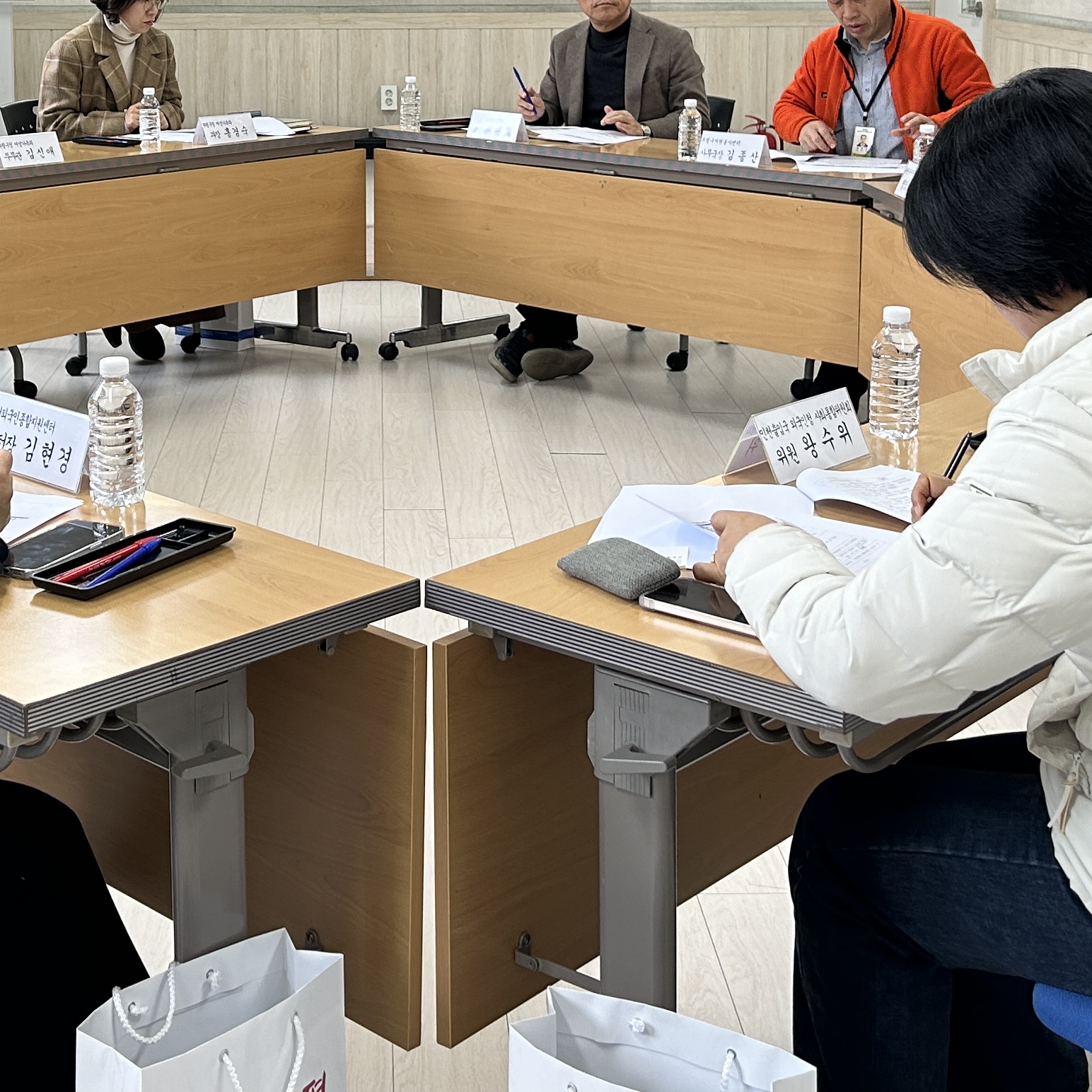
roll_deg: +0.1
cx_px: 366
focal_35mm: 60
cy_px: 153
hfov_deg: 28.4
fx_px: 2141
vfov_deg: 27.8
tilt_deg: -5.7
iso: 64
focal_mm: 5.7
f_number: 1.5
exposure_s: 1/120
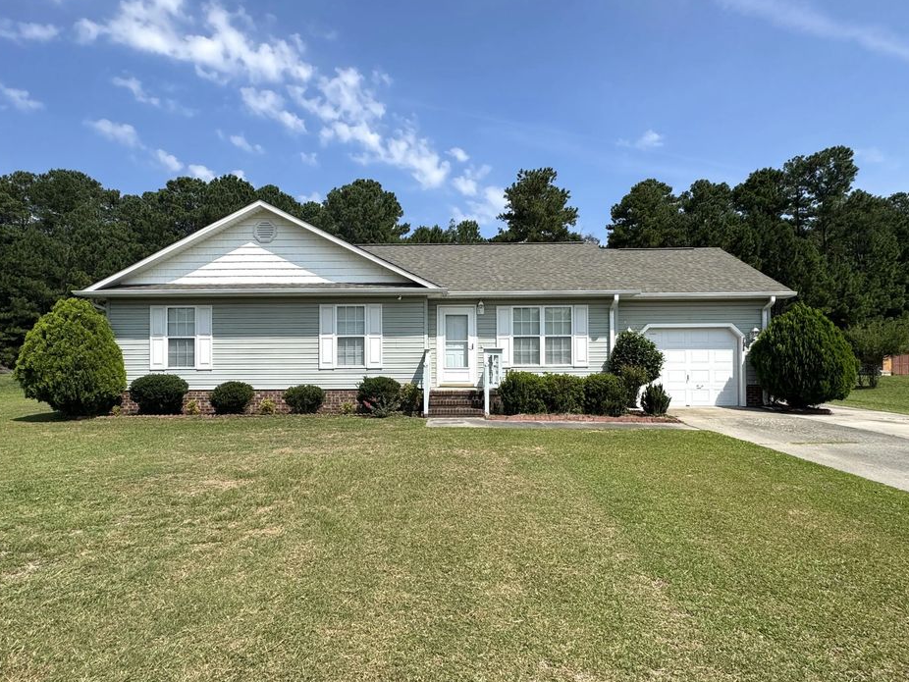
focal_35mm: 21
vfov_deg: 63.4
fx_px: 552
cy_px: 355
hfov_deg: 79.0
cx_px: 457
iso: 50
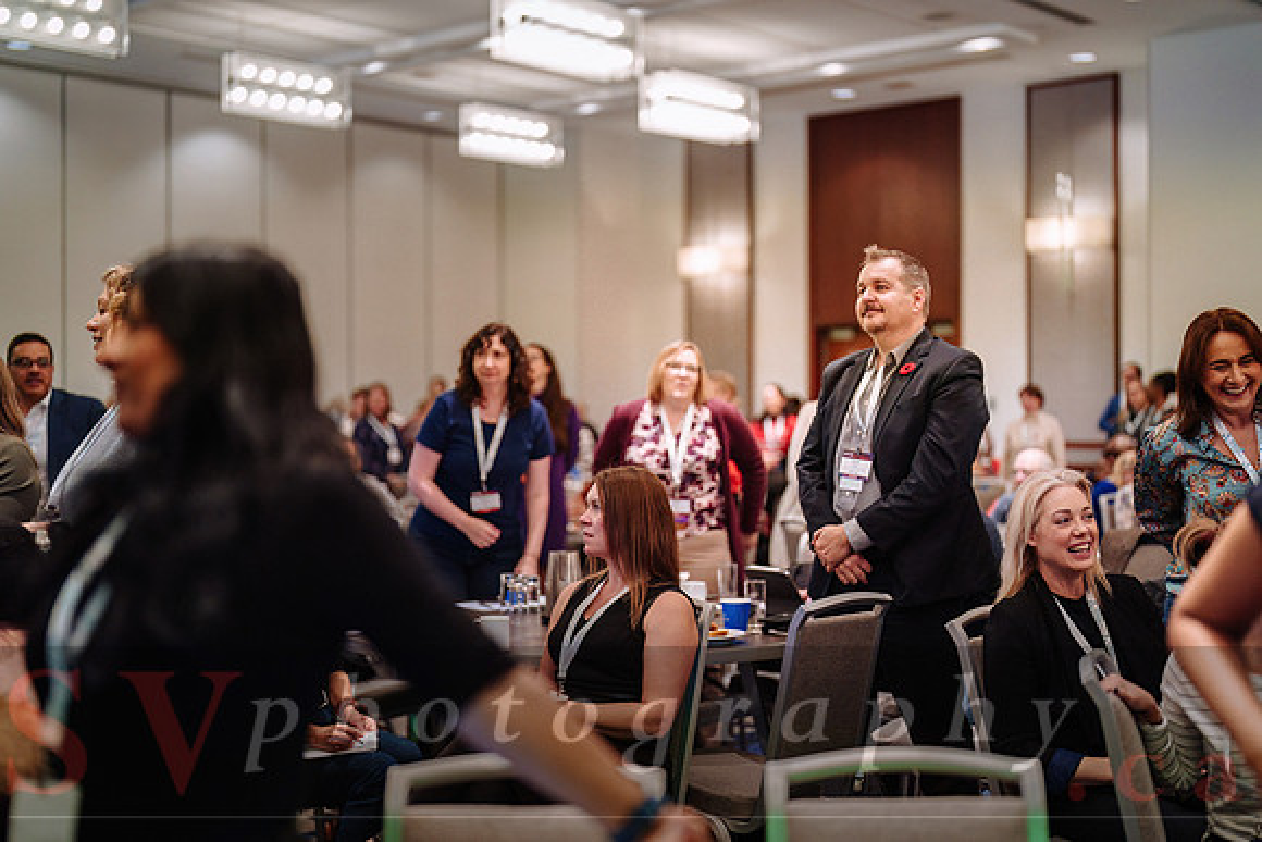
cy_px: 421
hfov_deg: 39.6
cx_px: 631
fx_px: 1753
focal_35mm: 50
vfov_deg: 27.0
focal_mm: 50
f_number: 1.2
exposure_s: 1/400
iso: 2500
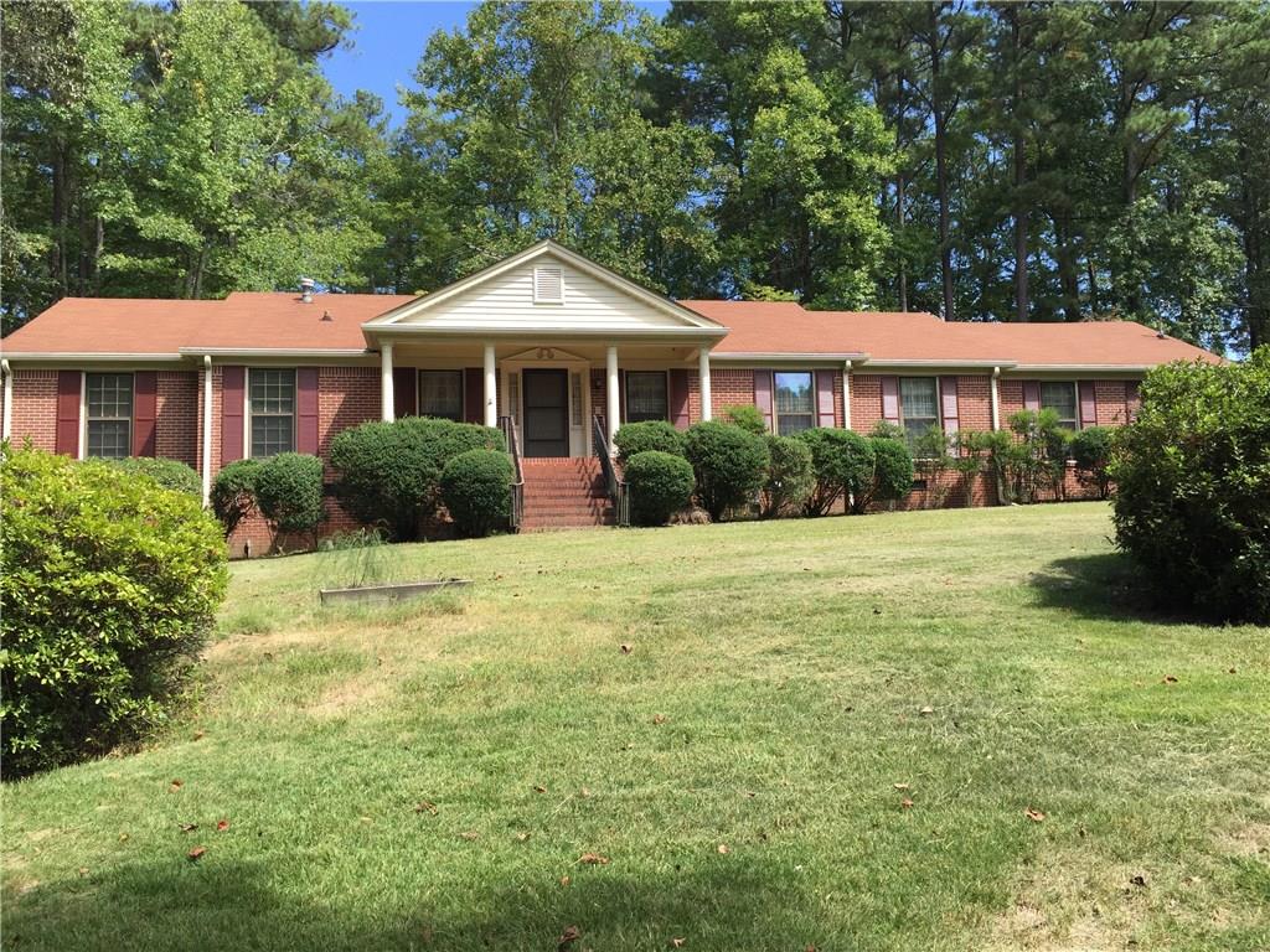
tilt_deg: +3.6
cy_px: 476
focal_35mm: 29
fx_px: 1064
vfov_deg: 48.2
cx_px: 635
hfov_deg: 61.7
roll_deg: -0.5
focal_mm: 4.15
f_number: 2.2
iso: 32
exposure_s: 1/682
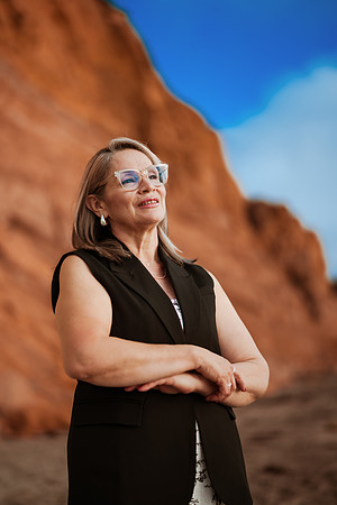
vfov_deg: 34.5
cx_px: 168
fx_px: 814
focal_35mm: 58
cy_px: 252
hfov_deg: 23.4
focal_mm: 58
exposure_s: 1/3200
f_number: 1.4
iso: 100
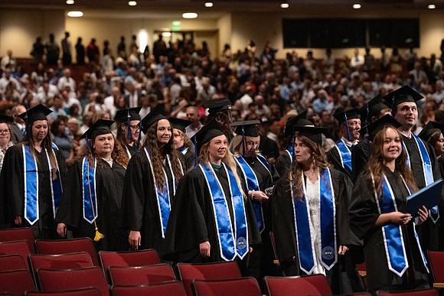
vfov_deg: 11.2
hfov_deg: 16.8
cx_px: 222
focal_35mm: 122
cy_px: 148
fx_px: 1505
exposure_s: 1/320
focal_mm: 122
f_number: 2.8
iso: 6400
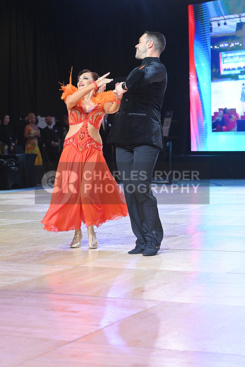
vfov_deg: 23.6
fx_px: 877
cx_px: 122
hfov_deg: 15.9
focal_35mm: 86
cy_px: 184
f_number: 4
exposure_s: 1/250
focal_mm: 86
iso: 2000
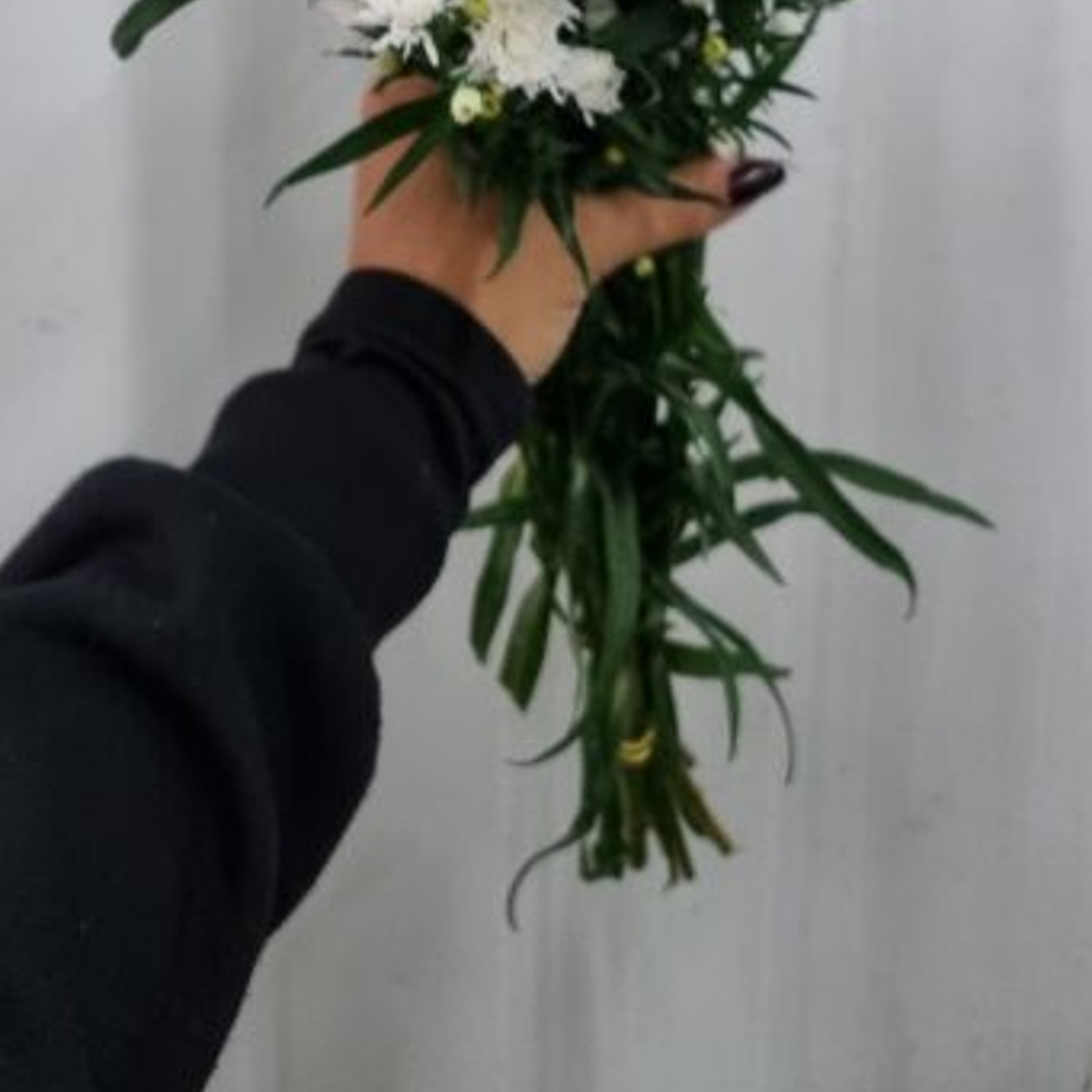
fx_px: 2463
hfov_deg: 25.0
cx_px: 538
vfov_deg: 21.1
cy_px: -544
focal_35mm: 69
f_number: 1.8
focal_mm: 5.4
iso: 320
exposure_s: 1/120
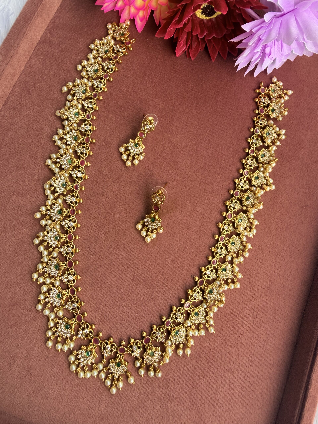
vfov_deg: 71.6
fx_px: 294
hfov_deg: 56.8
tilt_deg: -76.9
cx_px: 159
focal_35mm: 24
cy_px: 212
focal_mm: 2.22
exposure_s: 1/121
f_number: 2.2
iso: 80
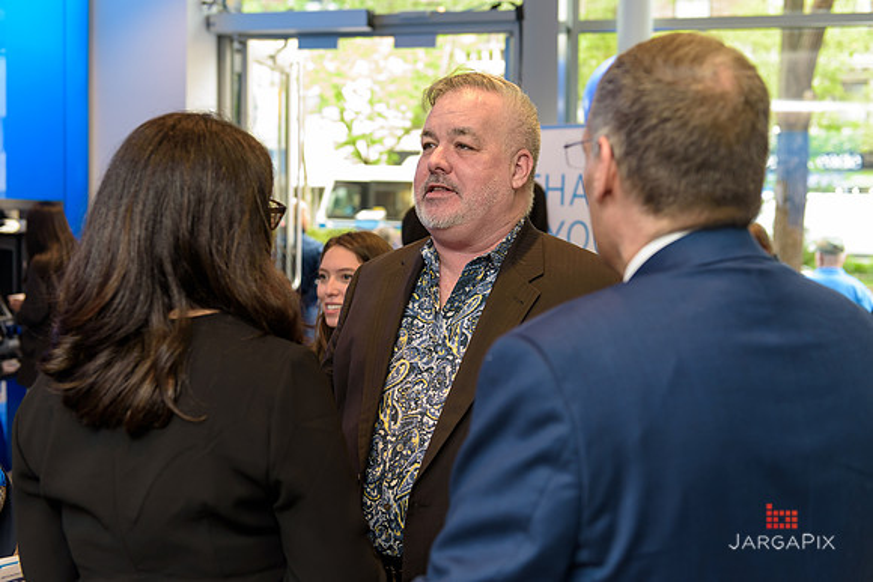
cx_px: 436
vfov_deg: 27.0
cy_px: 291
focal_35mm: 50
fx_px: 1213
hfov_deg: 39.6
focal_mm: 50
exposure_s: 1/125
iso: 800
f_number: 3.2
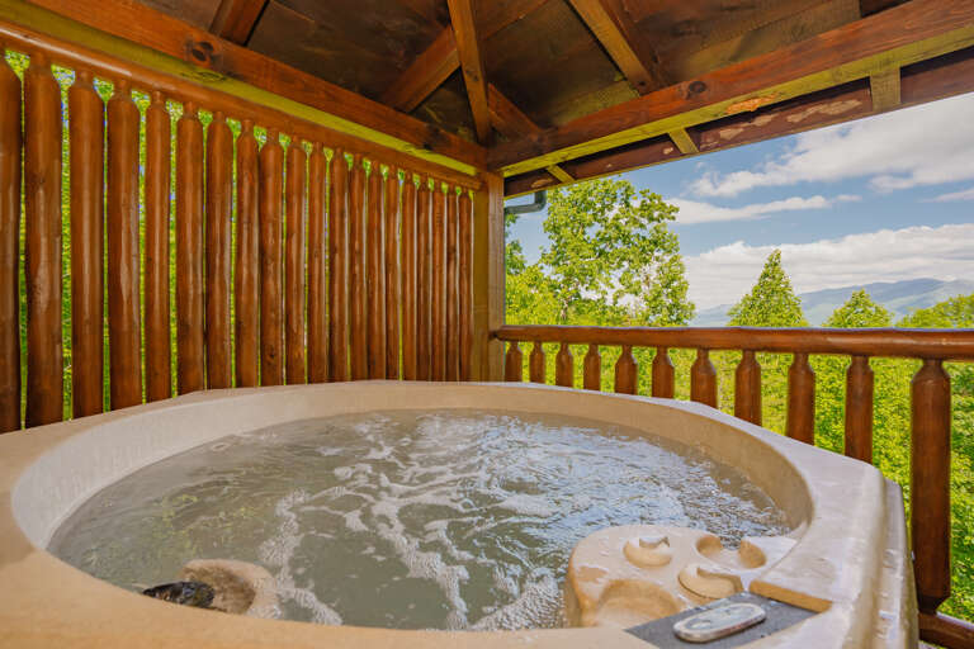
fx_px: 433
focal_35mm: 16
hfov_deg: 96.7
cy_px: 324
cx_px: 487
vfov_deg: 73.7
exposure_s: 1/125
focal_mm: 16
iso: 50
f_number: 6.3
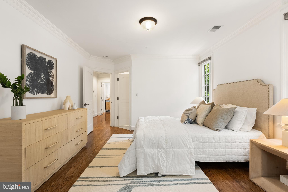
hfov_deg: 91.6
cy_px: 96
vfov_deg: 68.9
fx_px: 140
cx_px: 144
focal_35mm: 18
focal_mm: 17.5
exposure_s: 1/25
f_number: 5
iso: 800
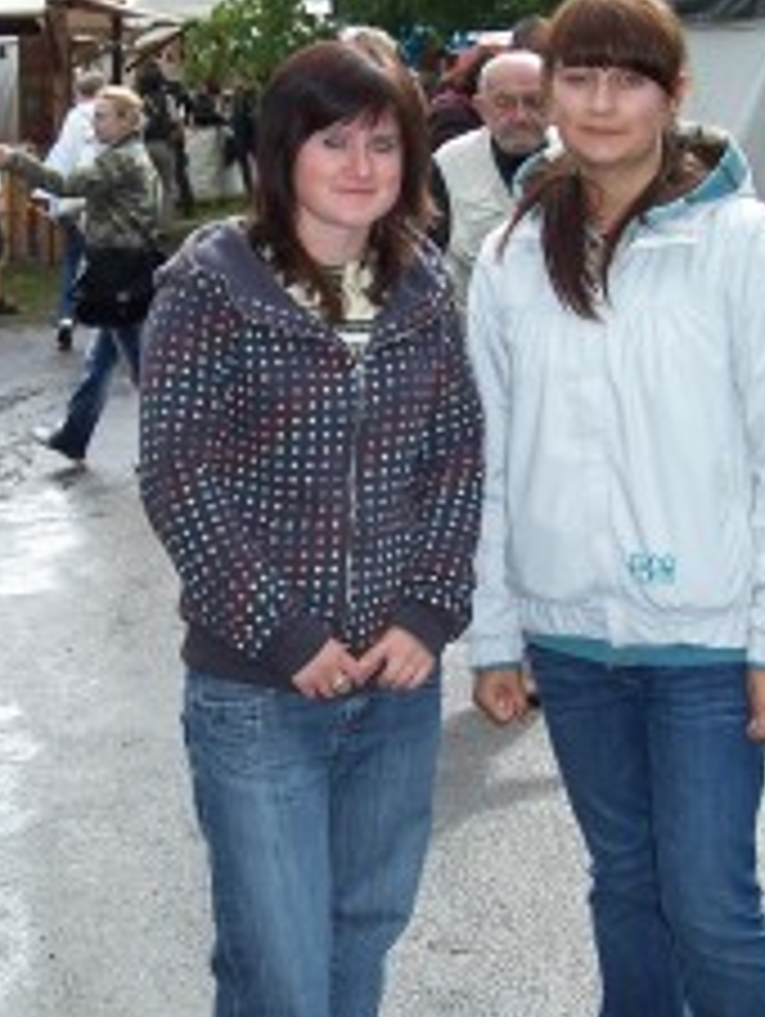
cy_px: 356
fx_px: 2470
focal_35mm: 84
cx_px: 268
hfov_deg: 17.6
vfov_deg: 23.2
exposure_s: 1/500
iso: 80
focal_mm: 6.3
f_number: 2.8
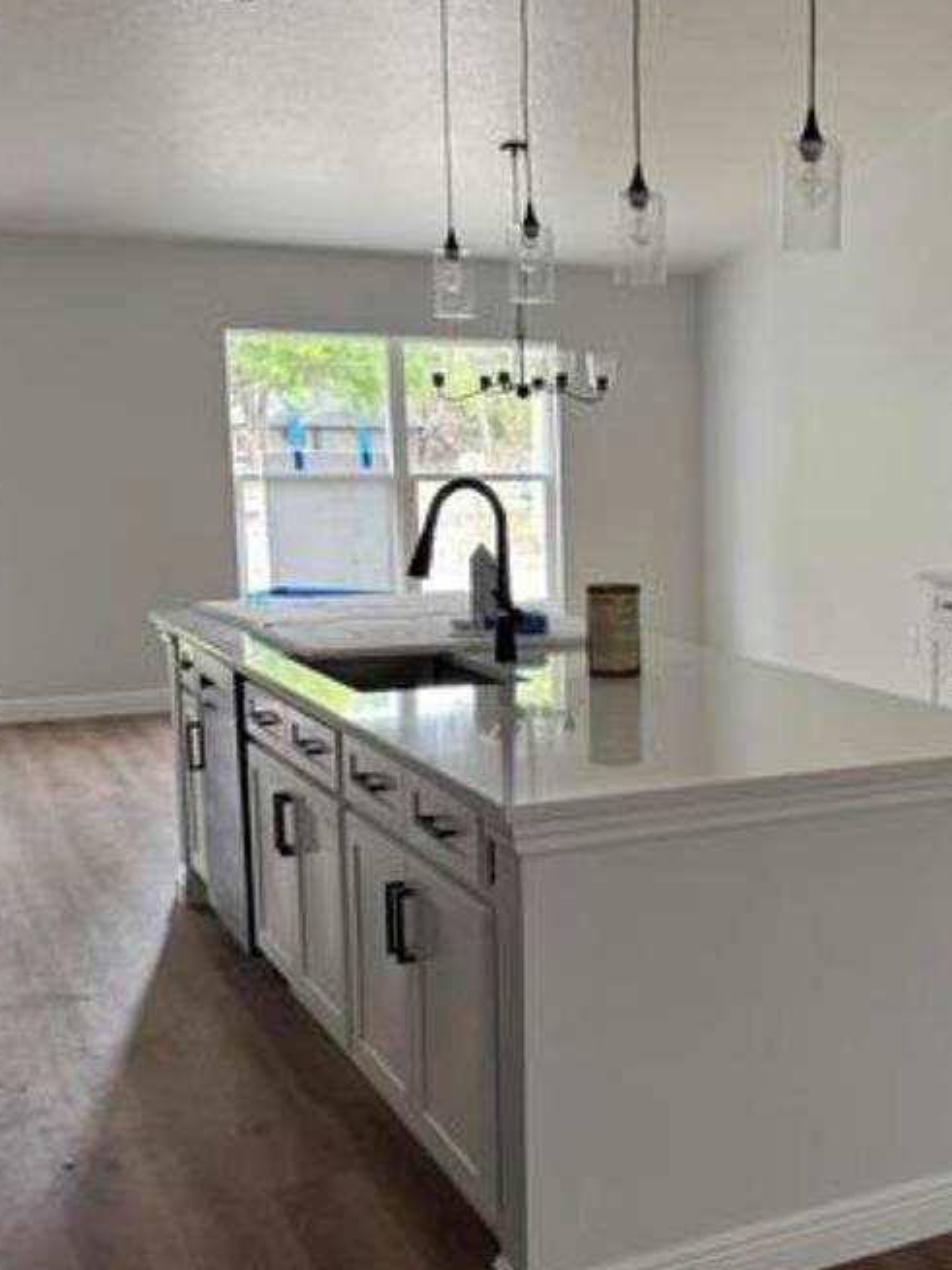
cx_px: 812
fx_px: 1614
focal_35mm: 44
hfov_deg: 31.7
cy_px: 712
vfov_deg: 42.9
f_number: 1.78
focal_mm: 6.76
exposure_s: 1/62
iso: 200
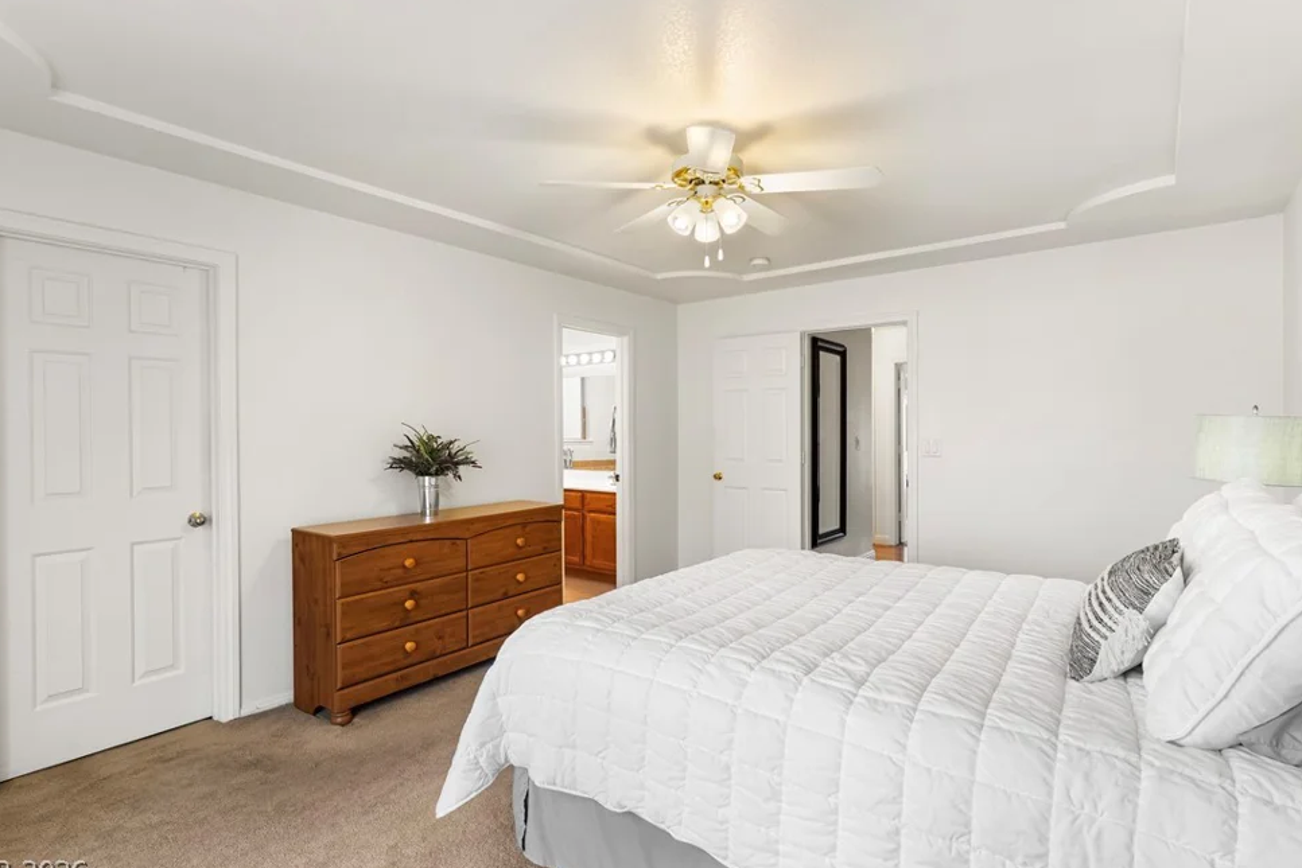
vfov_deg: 67.4
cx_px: 644
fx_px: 651
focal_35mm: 18
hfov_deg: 90.0
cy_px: 431
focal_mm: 17
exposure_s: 1/13
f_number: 8
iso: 400
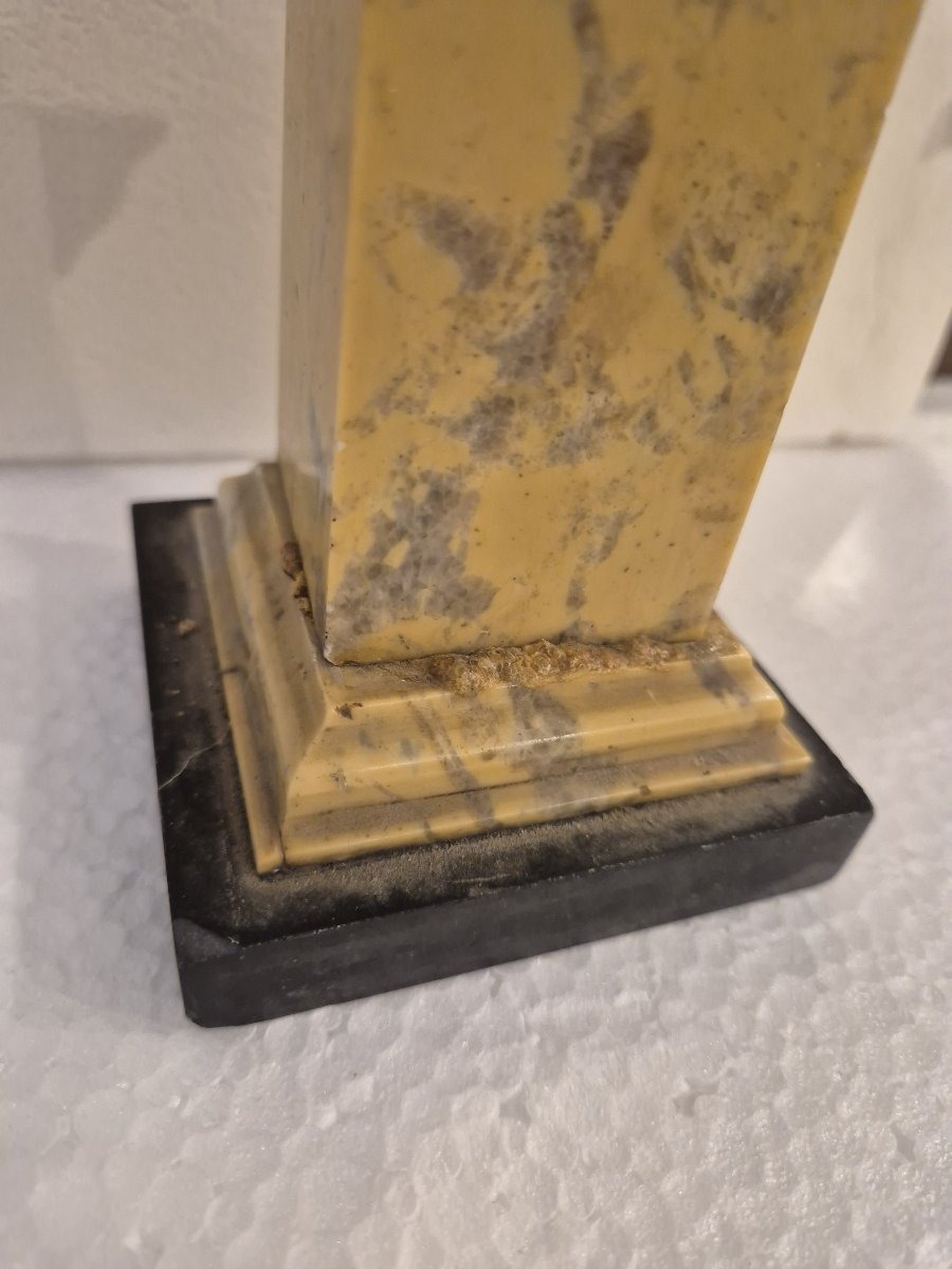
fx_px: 843
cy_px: 634
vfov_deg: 73.9
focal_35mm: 23
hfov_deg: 58.9
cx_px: 476
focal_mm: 5.4
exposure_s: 1/100
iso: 320
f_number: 1.8
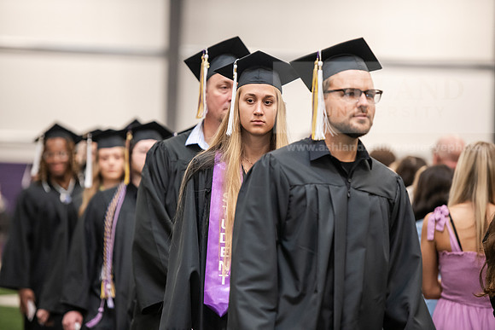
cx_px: 248
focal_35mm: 170
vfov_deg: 8.1
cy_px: 165
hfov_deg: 12.1
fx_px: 2338
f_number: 3.2
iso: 2500
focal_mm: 170
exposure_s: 1/200
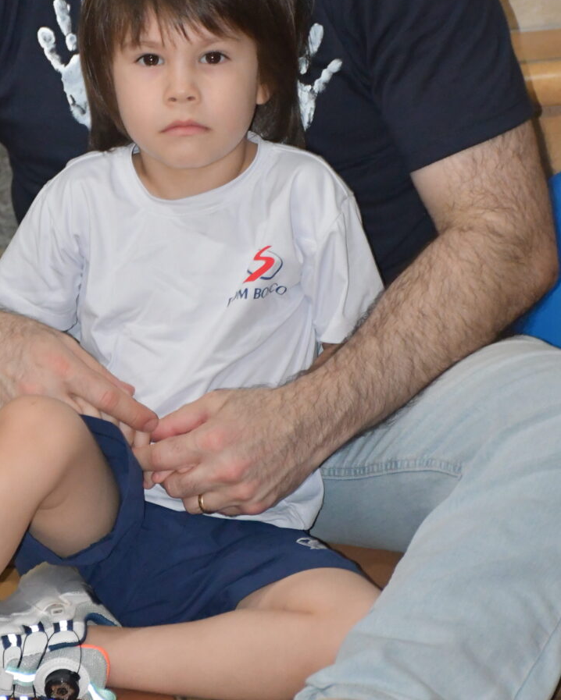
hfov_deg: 6.4
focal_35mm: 241
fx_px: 5000
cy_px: 201
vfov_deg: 8.0
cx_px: 123
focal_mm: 80
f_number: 5.3
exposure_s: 1/60
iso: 3600
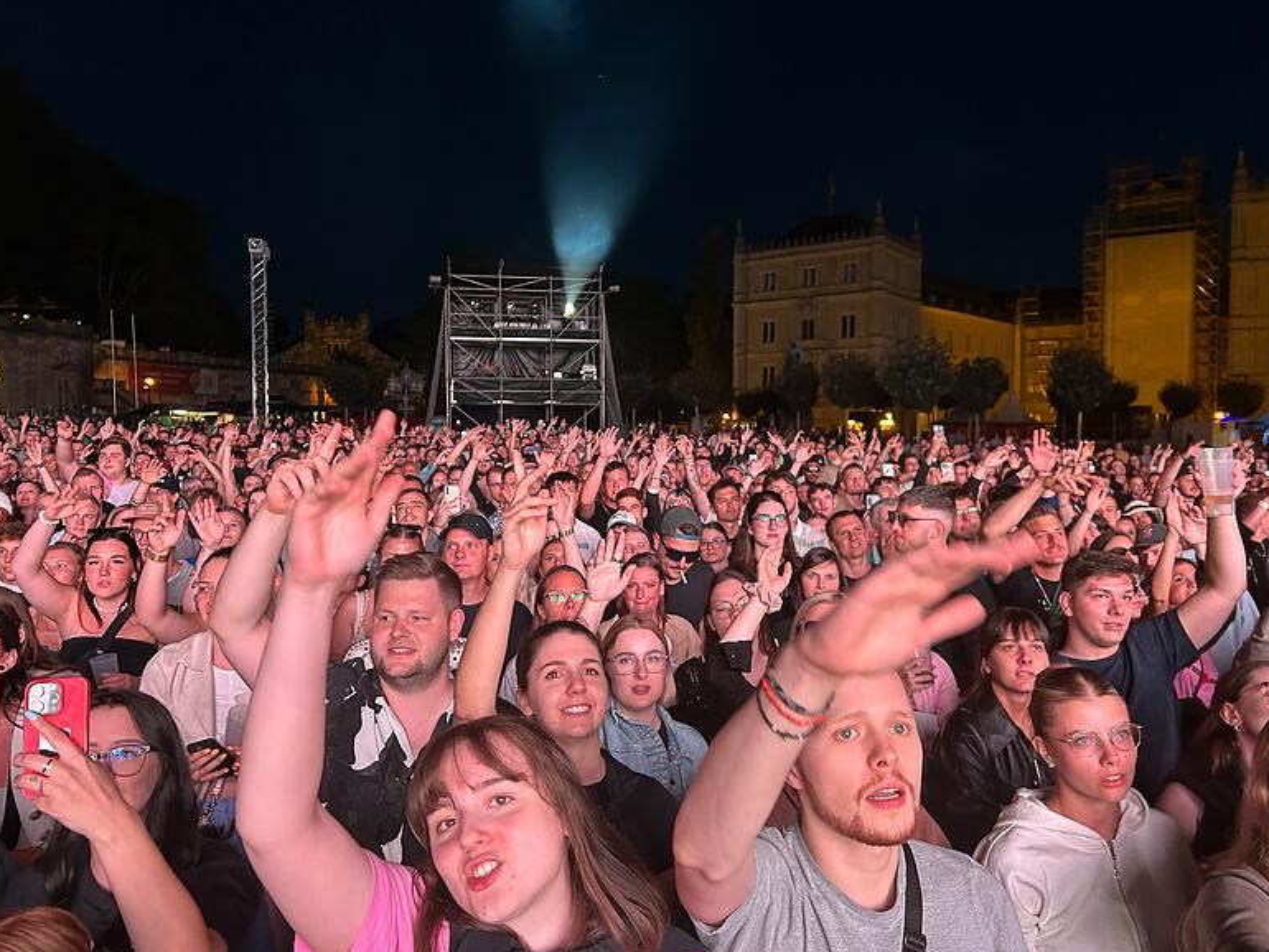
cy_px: 463
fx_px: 990
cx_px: 651
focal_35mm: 27
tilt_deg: -4.3
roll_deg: +0.4
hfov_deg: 65.3
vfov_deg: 51.4
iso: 125
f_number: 1.5
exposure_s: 1/50
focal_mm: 5.7
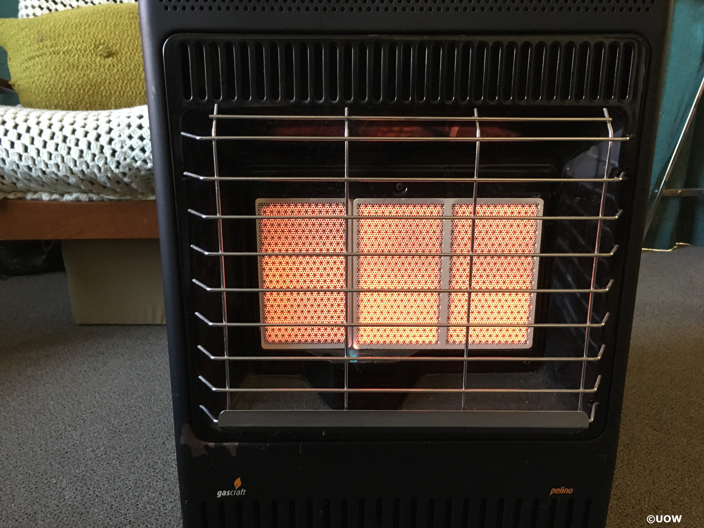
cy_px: 264
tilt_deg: -16.4
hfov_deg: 61.7
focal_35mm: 29
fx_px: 590
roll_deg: -2.1
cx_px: 352
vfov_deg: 48.2
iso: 200
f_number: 2.2
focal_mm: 4.15
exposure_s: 1/20
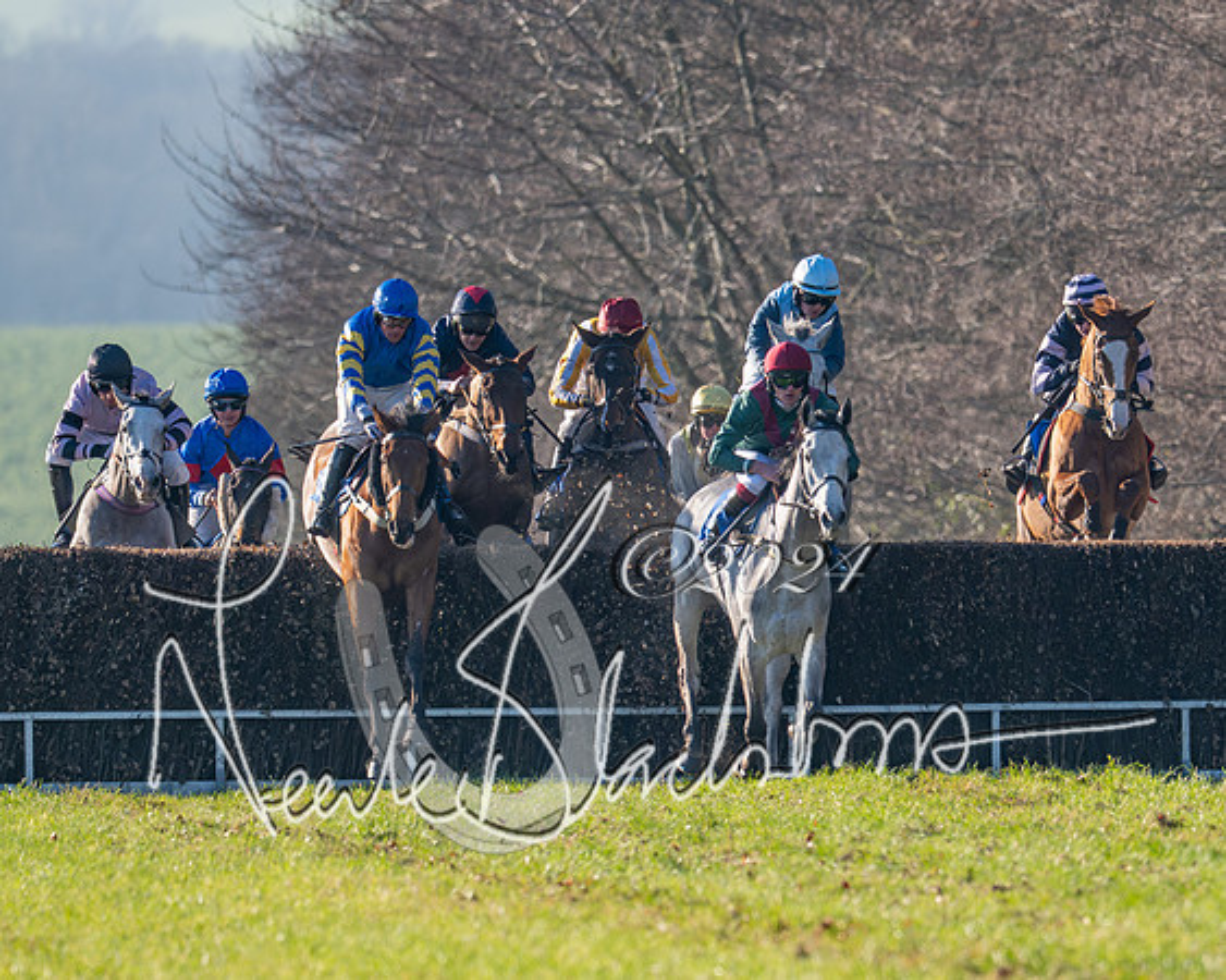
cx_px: 902
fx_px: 31630
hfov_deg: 2.2
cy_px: 615
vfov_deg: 1.8
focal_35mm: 872
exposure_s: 1/2000
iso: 400
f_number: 5
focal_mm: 400
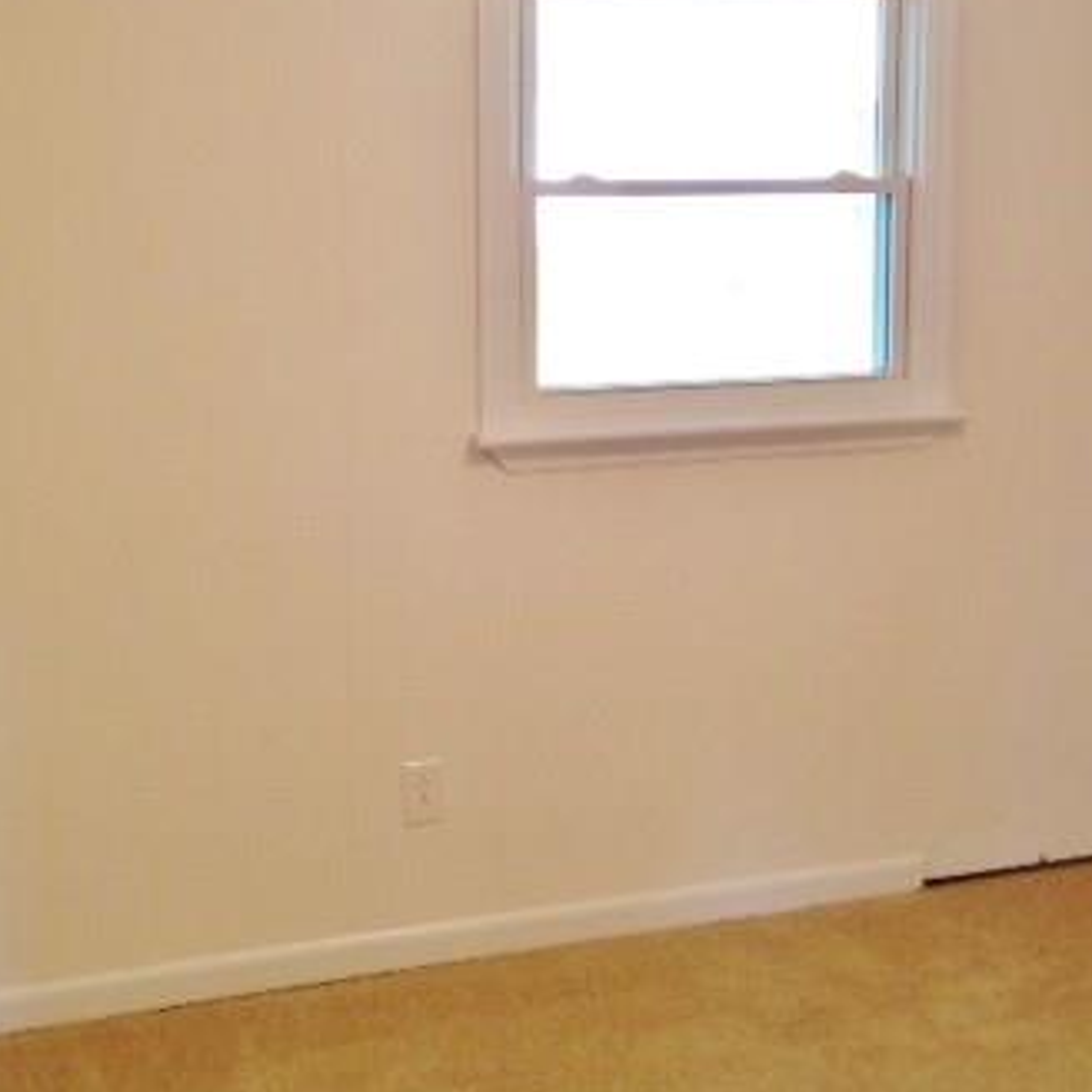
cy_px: 326
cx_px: 666
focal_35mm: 57
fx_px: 2034
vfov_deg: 29.7
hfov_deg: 30.0
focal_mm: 4.12
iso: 80
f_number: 2.4
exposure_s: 1/20
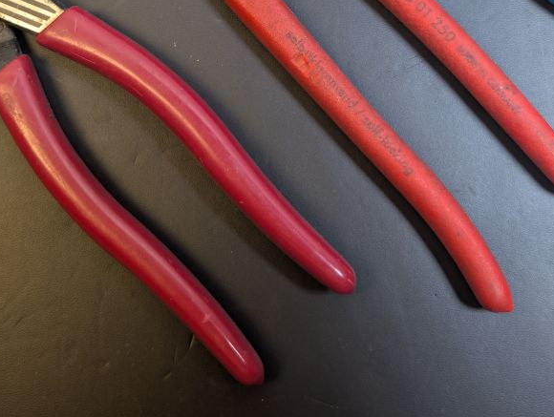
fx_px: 850
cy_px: -15
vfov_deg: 26.0
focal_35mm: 53
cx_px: 246
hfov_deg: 36.1
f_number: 1.68
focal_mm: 6.9
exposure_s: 1/43.7
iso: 95
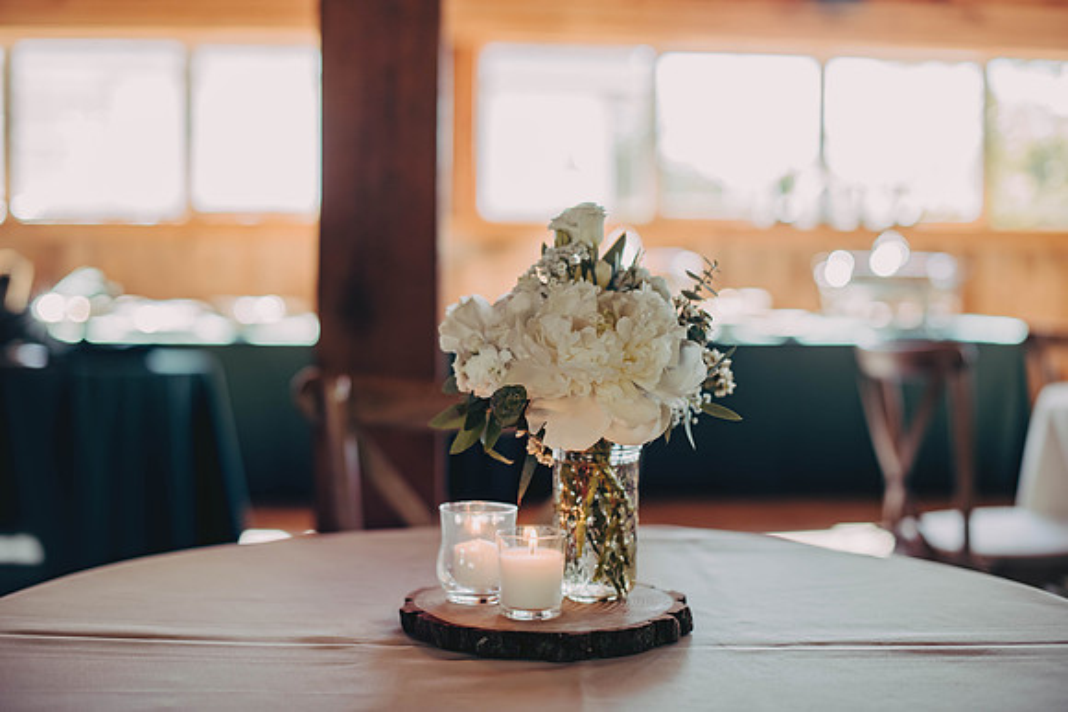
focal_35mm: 50
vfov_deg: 27.0
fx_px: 1484
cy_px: 356
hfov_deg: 39.6
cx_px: 534
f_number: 2
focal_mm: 50
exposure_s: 1/200
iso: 320
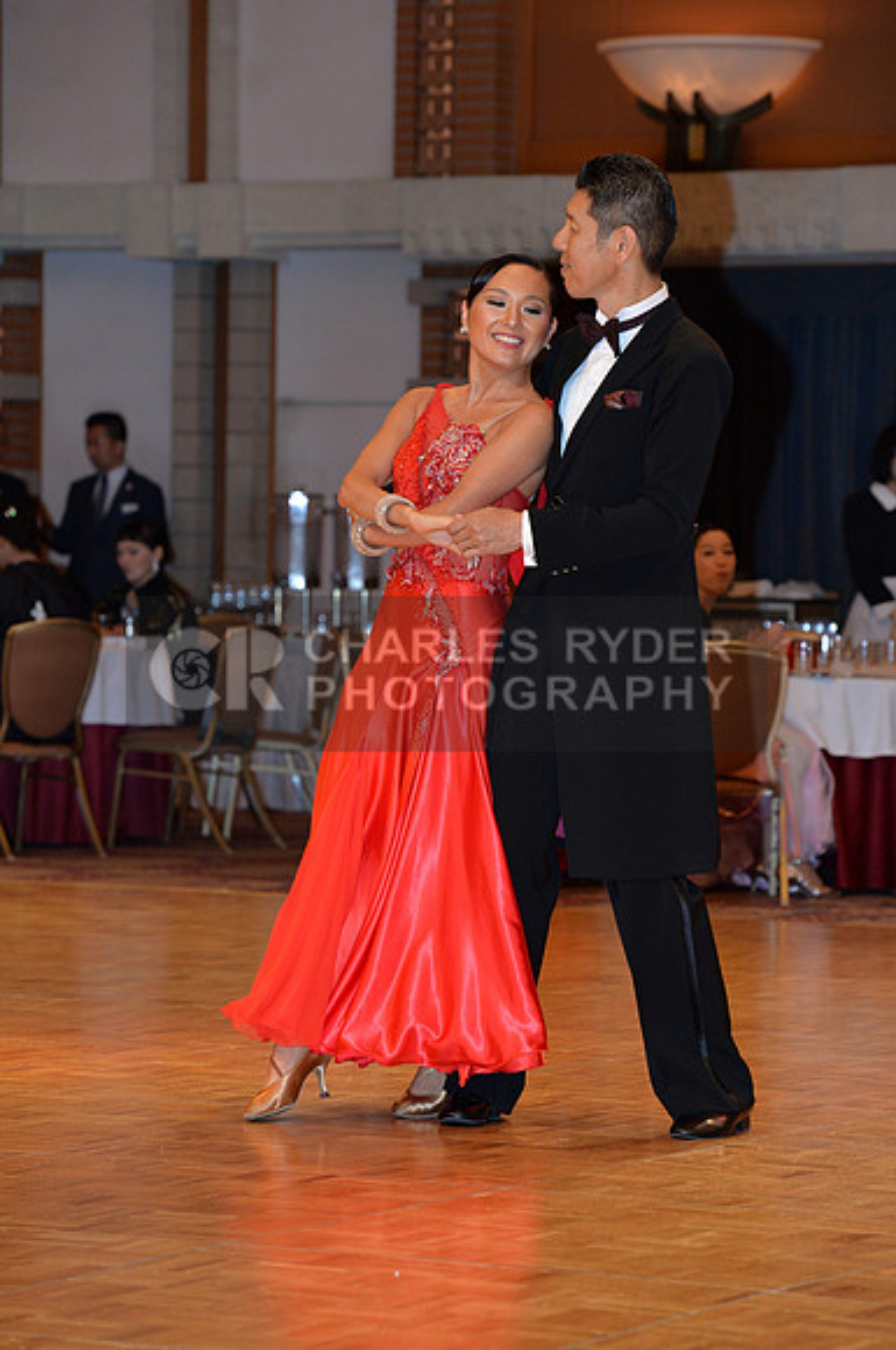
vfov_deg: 14.2
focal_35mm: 145
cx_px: 448
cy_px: 675
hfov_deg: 9.4
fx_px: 5429
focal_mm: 145
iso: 1600
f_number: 5.6
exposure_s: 1/250
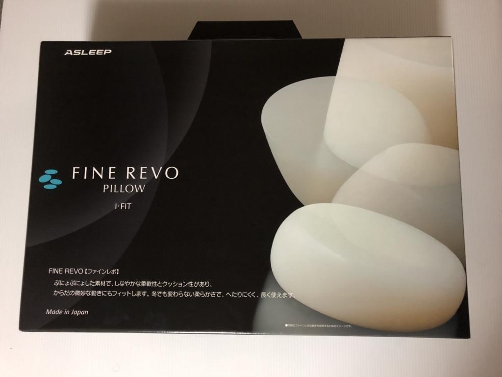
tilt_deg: -82.2
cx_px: 251
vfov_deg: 49.7
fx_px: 406
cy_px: 188
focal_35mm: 28
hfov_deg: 63.4
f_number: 1.8
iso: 100
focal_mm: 3.99
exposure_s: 1/4
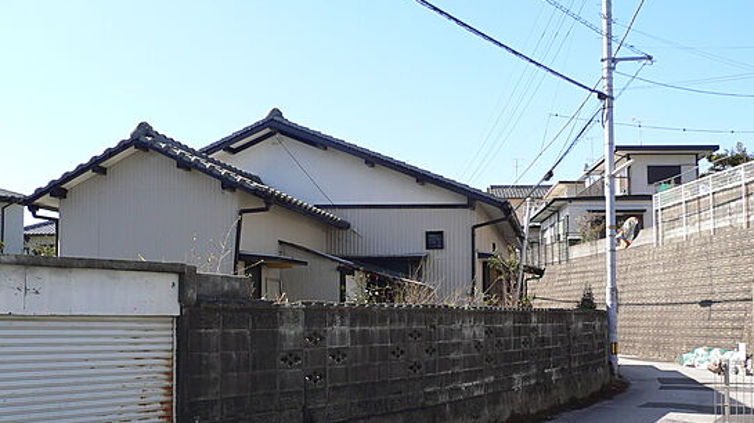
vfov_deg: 28.2
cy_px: 272
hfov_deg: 48.4
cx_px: 372
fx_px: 839
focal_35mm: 42
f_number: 5.6
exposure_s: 1/250
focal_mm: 5.8
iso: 100
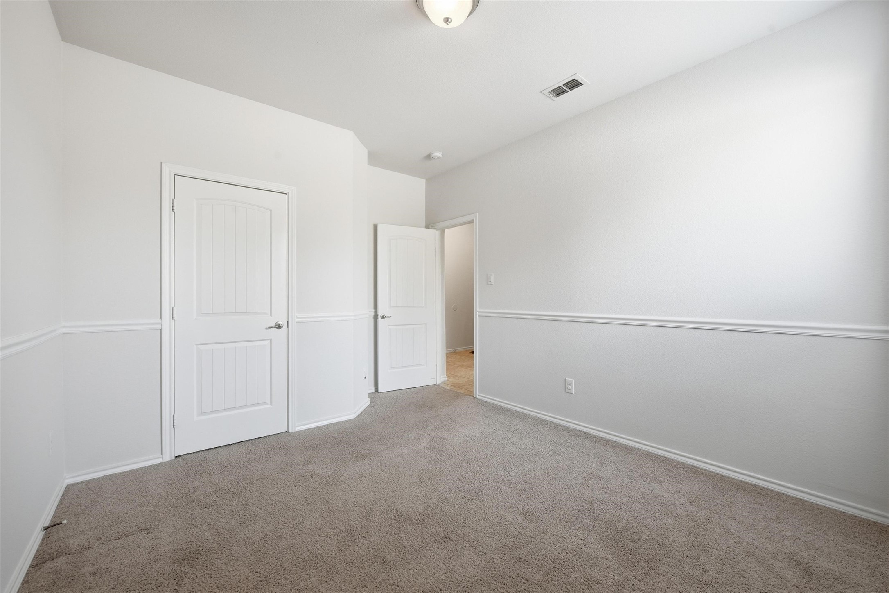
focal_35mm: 14
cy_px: 296
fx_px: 346
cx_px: 444
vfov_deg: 81.2
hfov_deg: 104.3
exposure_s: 1/60
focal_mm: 14
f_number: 9
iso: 100
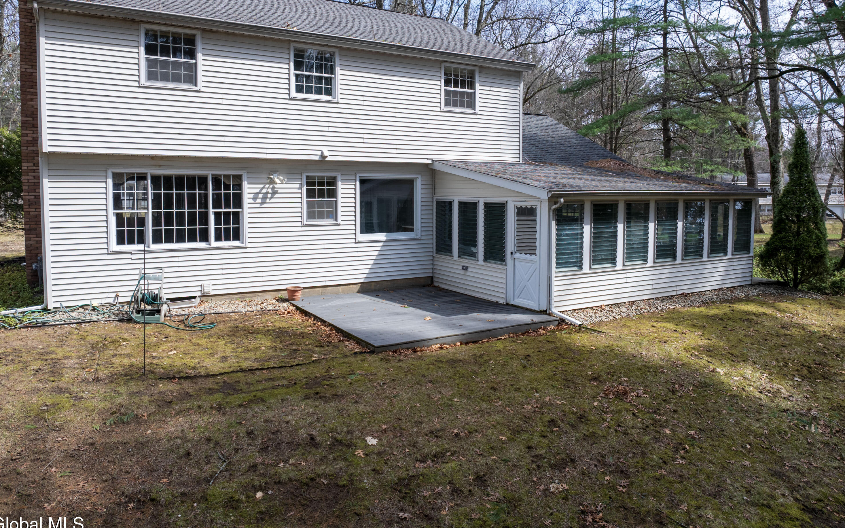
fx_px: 599
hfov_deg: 70.4
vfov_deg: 47.5
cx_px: 422
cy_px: 230
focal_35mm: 26
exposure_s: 1/1000
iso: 140
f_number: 2.8
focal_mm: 12.29
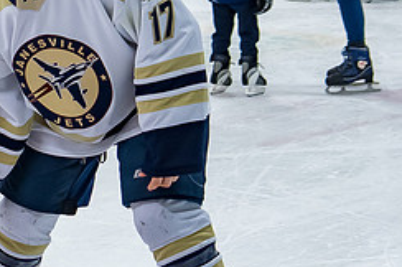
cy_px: 74
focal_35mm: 209
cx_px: -14
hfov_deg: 9.8
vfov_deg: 6.5
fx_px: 2331
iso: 800
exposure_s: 1/320
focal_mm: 42
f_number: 4
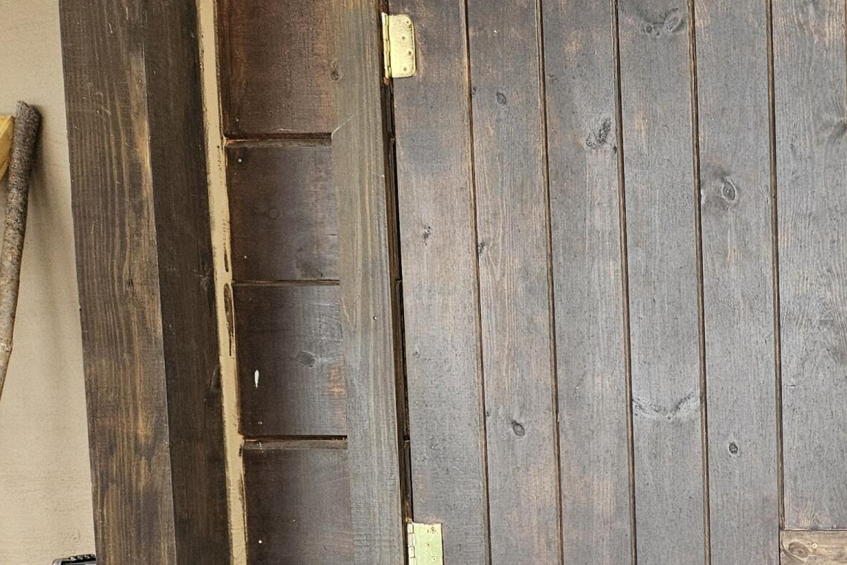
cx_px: 1056
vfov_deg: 21.3
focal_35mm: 62
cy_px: 550
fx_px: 1459
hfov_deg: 27.7
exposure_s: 1/120
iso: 64
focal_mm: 5.4
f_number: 1.8
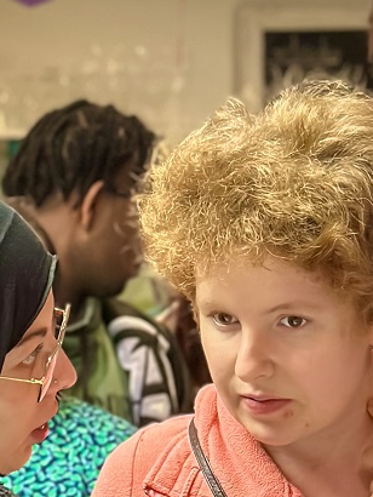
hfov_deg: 9.5
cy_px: 665
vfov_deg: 12.2
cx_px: 155
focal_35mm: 156
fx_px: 2239
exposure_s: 1/50
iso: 320
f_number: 1.8
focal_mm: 6.86
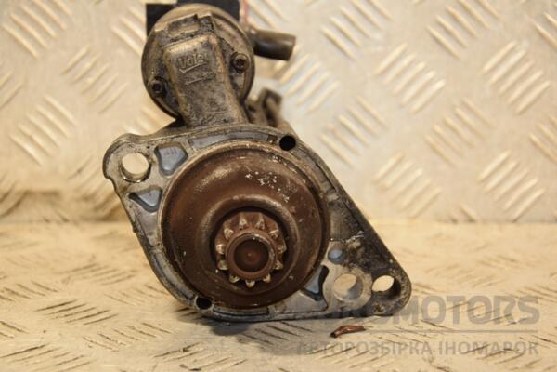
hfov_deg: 26.0
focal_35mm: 78
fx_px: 1207
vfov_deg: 17.5
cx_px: 278
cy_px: 186
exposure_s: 1/125
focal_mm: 52
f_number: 5
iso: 800
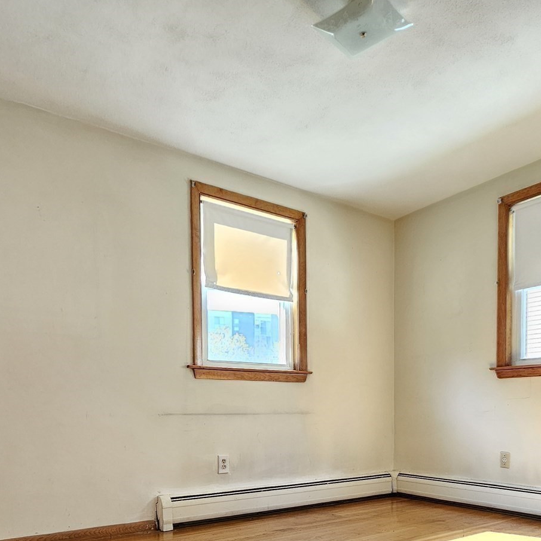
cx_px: 282
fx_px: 460
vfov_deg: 56.5
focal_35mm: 26
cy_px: 434
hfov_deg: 60.9
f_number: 2.2
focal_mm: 2.2
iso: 160
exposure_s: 1/60
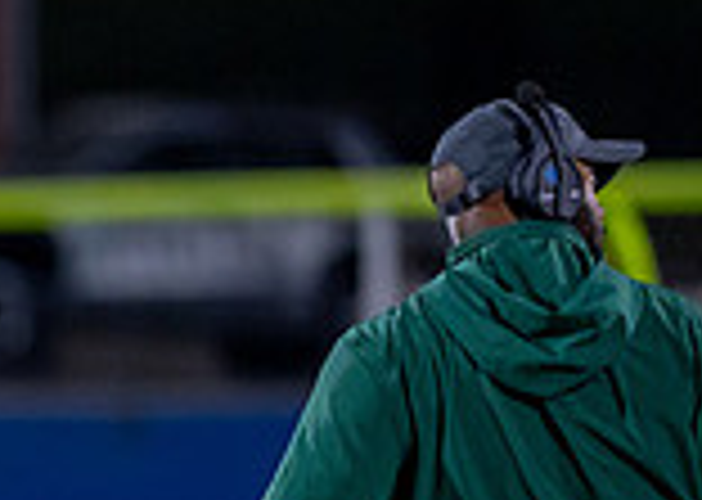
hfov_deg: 2.4
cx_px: -1033
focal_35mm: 822
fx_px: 16367
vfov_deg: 1.7
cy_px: 831
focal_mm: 135
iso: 1000
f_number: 1.8
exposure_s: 1/2000
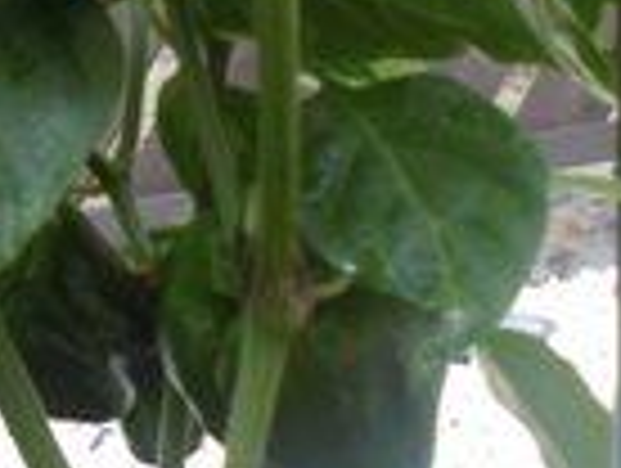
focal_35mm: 94
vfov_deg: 15.5
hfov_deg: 20.1
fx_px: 1689
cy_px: -11
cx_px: -32
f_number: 3.5
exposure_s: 1/160
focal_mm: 4.6
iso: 100
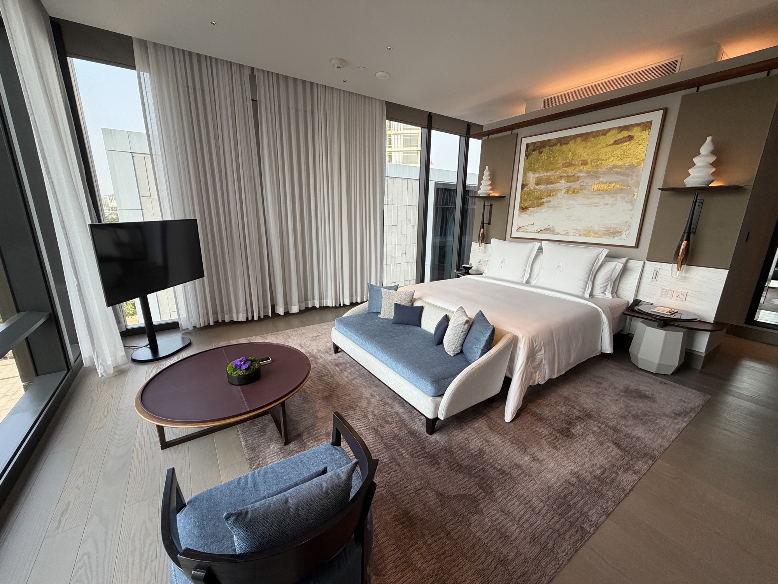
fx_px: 315
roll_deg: -0.7
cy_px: 292
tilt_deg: -13.8
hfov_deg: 102.1
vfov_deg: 85.7
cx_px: 389
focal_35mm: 14
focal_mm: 2.22
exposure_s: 1/121
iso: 200
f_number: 2.2
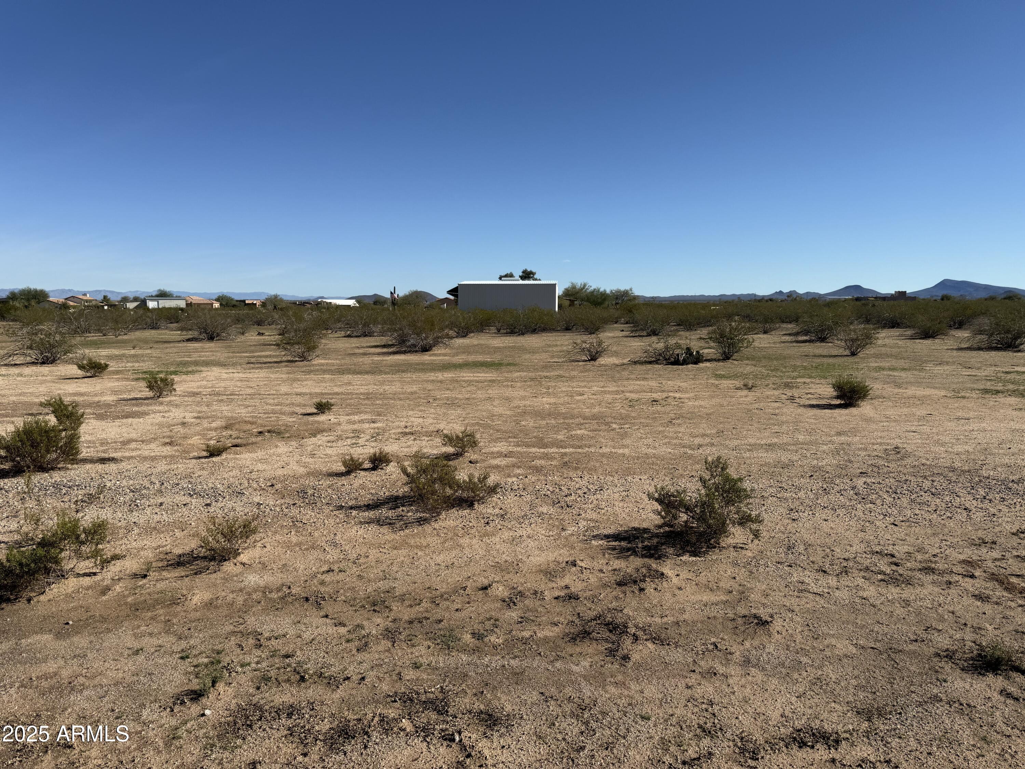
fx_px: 711
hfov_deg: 71.6
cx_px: 512
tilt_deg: -5.7
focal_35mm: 24
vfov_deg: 56.8
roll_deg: +0.1
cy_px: 384
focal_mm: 6.76
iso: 80
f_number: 1.78
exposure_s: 1/8130
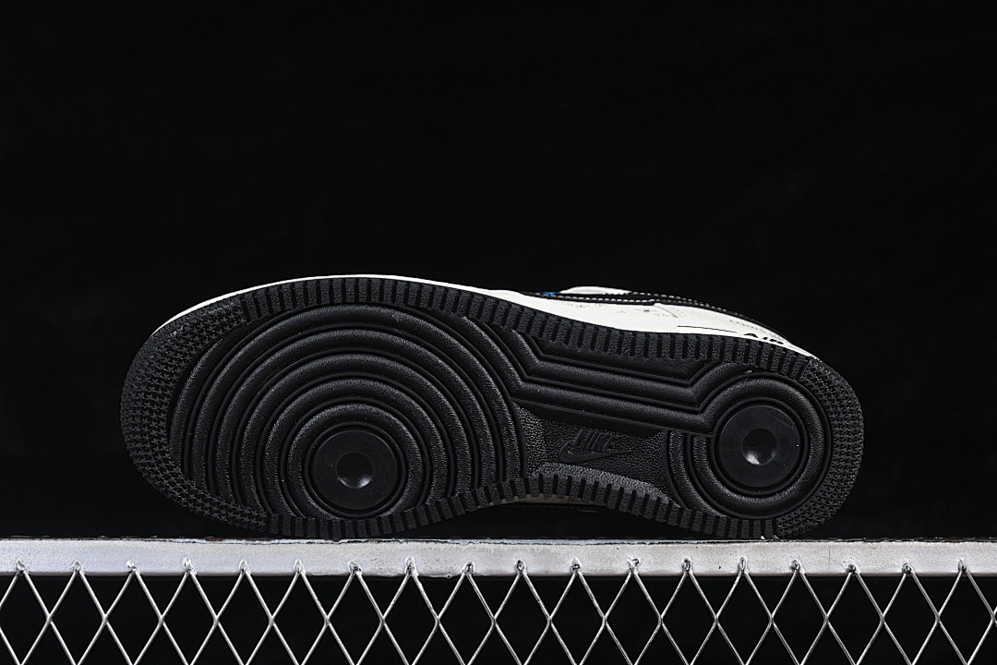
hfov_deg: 27.0
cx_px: 498
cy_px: 332
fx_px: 2077
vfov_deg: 18.2
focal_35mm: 75
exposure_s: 1/60
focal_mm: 50
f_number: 6.3
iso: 160
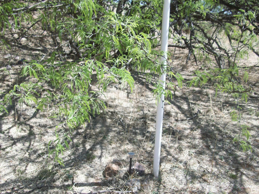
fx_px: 254
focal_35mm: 34
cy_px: 97
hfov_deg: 54.0
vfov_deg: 41.8
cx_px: 130
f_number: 2.8
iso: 64
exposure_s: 1/410
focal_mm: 5.7
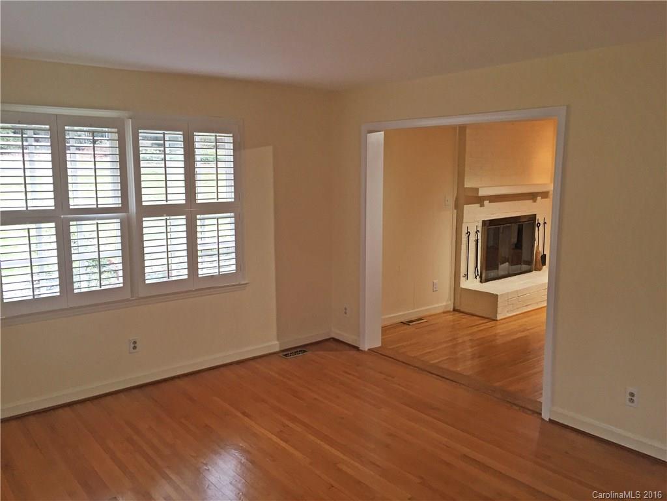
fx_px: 559
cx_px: 334
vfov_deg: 48.2
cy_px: 250
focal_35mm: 29
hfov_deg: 61.7
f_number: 2.2
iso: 32
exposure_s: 1/40
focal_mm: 4.15
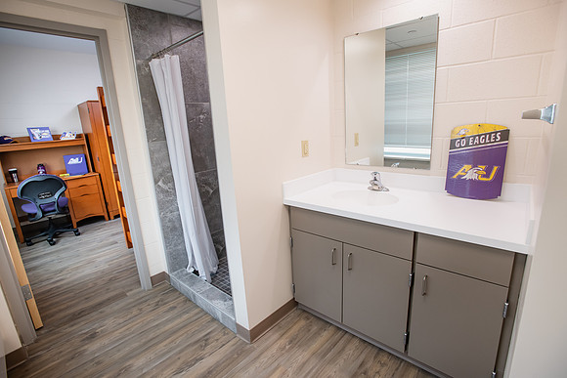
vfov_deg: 70.5
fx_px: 268
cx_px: 284
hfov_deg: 93.3
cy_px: 189
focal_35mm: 17
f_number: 6.3
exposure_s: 1/60
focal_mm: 17
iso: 500
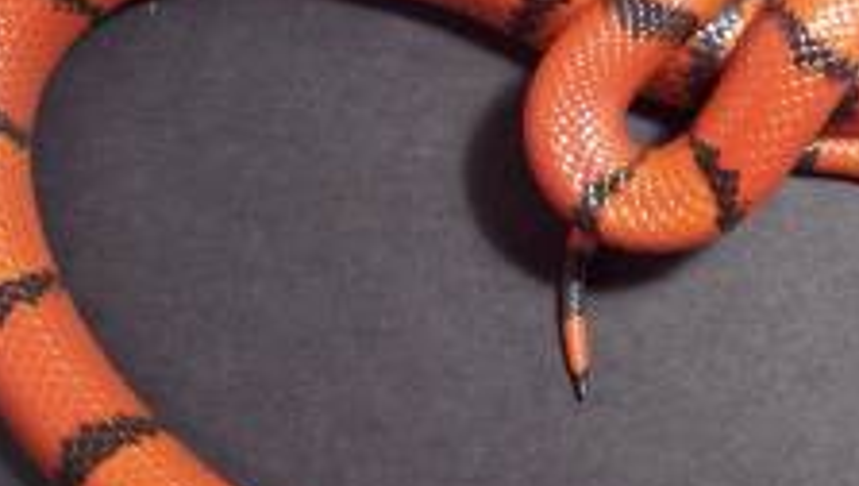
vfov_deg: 14.8
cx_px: 659
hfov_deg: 25.5
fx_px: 1870
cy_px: 193
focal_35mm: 82
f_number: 3
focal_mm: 7
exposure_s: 1/15
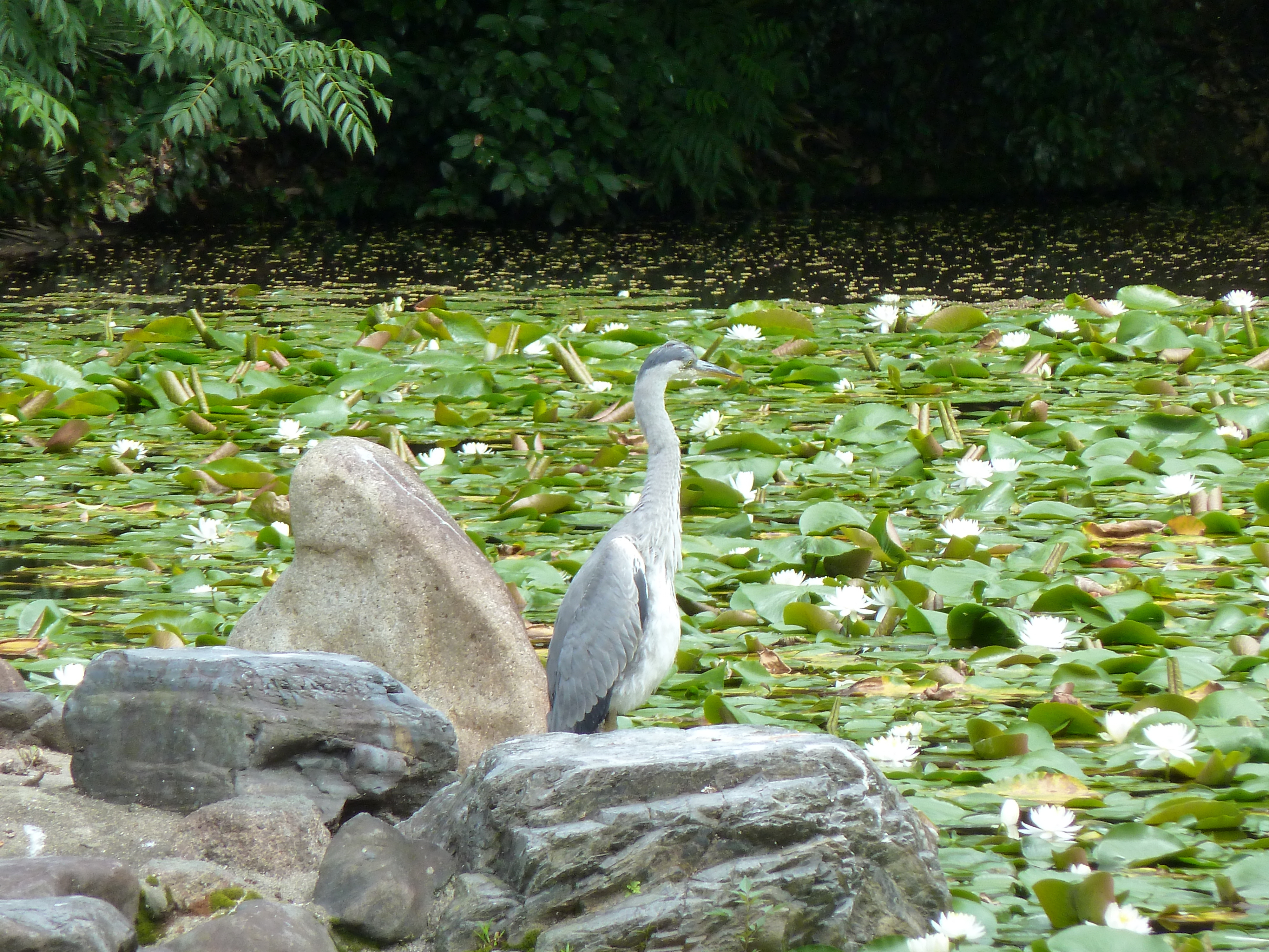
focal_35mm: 399
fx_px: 14627
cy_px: 476
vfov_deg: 3.7
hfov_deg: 5.0
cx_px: 634
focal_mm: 49.2
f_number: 4.9
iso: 125
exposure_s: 1/125
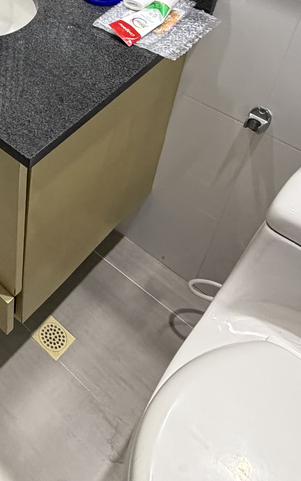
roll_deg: +8.3
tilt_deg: -31.9
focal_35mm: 40
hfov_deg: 26.2
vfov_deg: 42.8
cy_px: 6
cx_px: -111
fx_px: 525
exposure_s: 1/60
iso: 320
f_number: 2.2
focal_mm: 2.22
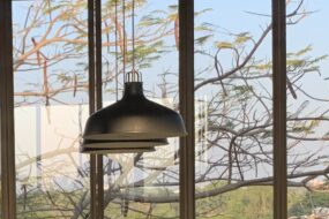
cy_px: 240
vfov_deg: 13.8
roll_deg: +0.9
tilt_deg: -0.9
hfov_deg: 20.6
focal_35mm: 97
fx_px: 886
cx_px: 28
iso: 25
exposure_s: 1/333
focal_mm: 4.25
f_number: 1.8
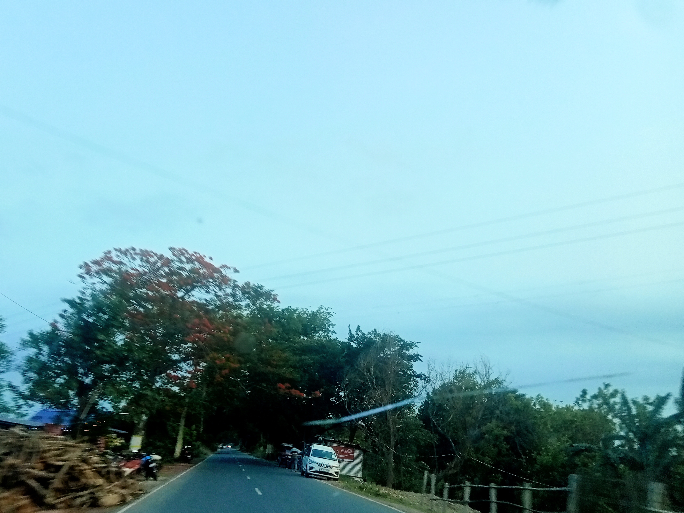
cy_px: 254
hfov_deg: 52.3
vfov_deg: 40.7
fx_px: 692
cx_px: 278
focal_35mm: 35
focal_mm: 3.46
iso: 104
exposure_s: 1/33.3
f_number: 2.2
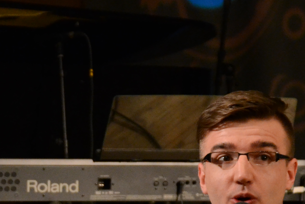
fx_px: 2567
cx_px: 24
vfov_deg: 4.5
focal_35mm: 303
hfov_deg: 6.8
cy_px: 230
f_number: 4.2
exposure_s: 1/50
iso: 1600
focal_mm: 62
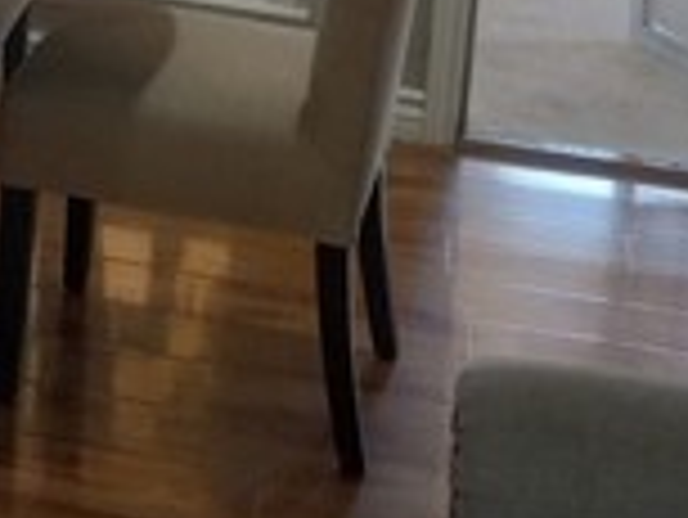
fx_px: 2248
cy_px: -432
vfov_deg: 12.0
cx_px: -220
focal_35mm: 113
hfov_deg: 16.4
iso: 100
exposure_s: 1/60
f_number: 1.8
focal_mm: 3.94
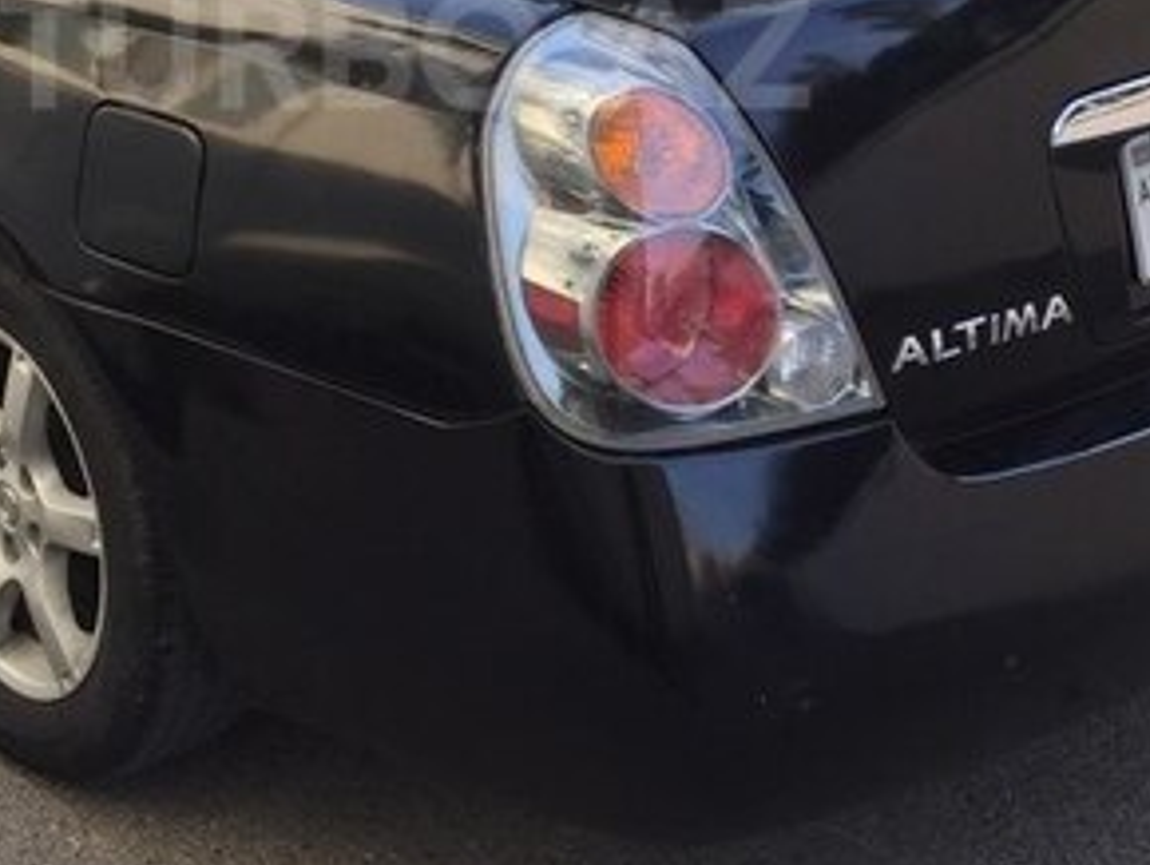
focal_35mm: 66
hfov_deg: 29.2
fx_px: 2194
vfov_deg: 21.7
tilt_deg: -14.5
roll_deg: -2.5
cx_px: 404
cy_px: 50
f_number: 2.2
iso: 32
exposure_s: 1/425
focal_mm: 4.15
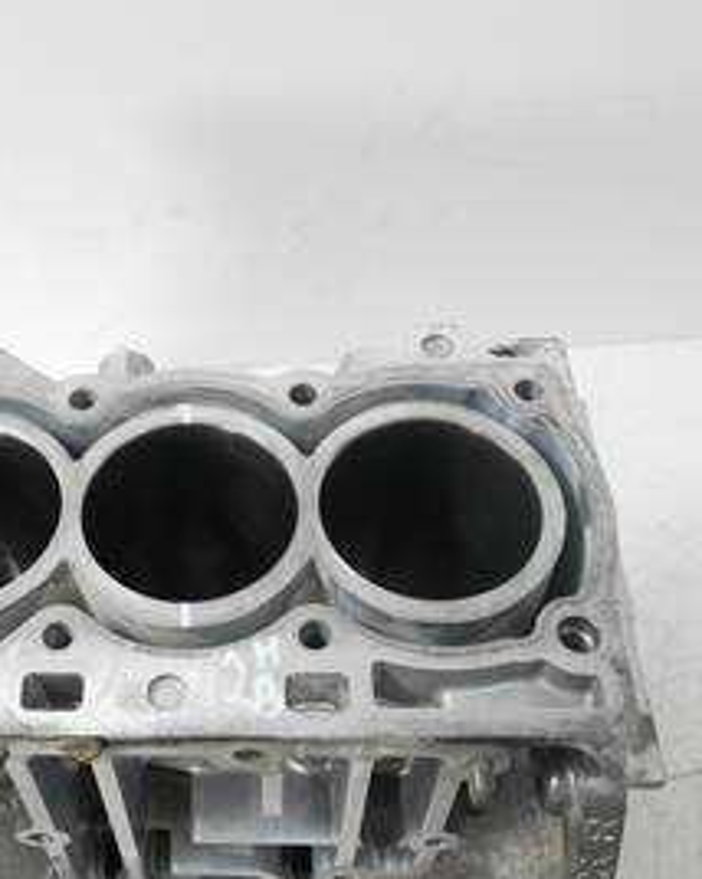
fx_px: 1092
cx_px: 151
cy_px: 449
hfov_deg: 34.6
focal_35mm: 42
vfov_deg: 43.9
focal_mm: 12
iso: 640
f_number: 3.5
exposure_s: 1/60
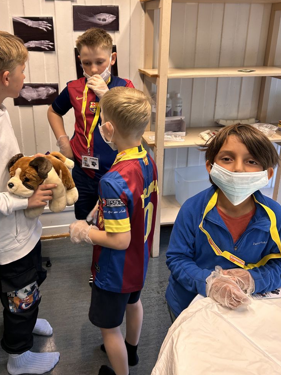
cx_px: 125
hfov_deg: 44.1
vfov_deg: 56.5
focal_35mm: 32
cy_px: 153
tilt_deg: -19.5
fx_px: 346
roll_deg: +0.8
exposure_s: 1/100
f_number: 1.5
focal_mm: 5.7
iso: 125
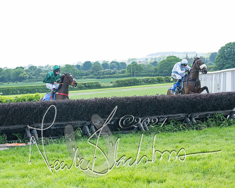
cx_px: 66
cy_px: 94
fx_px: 659
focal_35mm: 95
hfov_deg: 20.1
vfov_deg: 16.2
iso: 1250
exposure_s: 1/3200
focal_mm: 70
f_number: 4
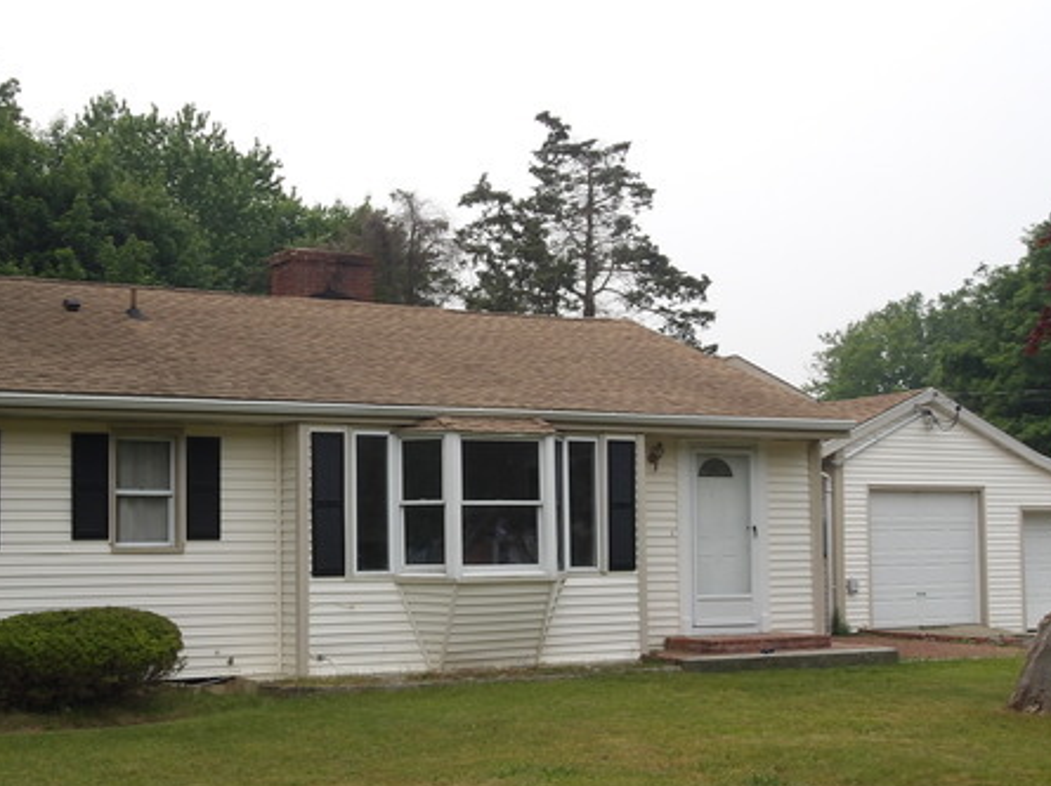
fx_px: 1547
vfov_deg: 28.4
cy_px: 484
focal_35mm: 51
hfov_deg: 37.3
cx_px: 396
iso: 100
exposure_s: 1/60
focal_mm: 6.1
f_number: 11.6
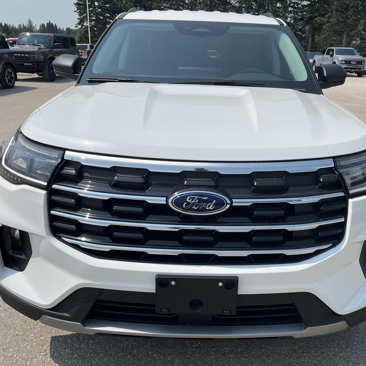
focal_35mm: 31
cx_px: 204
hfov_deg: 52.4
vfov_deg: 52.5
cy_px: 181
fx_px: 371
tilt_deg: -19.9
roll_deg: -1.1
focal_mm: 5.1
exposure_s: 1/5848
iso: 50
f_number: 1.6
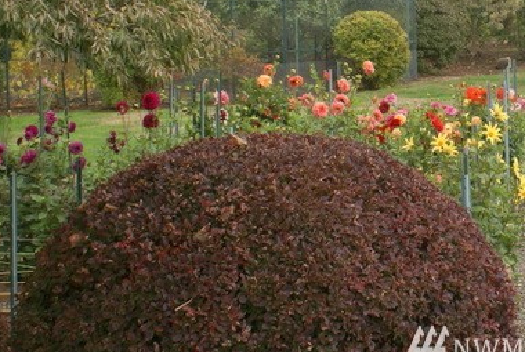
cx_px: 485
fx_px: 1198
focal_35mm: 82
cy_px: 25
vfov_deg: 16.5
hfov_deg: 23.9
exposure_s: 1/125
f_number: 8
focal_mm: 26
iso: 100
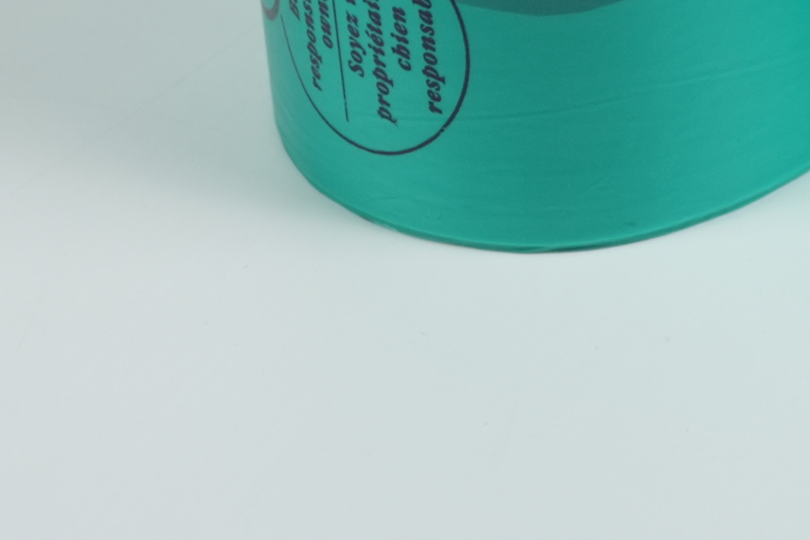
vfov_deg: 5.7
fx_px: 5152
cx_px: 1581
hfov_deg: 8.5
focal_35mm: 229
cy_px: -872
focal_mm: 35
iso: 320
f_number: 8
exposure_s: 1/80
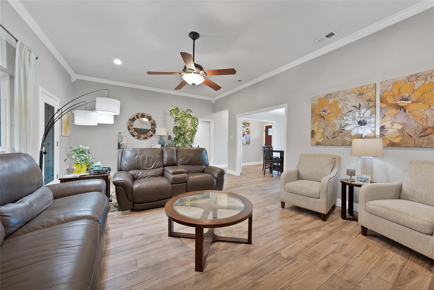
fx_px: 145
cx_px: 217
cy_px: 145
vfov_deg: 90.1
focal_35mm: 12
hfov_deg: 112.6
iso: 640
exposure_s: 1/1.67
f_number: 9
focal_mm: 12
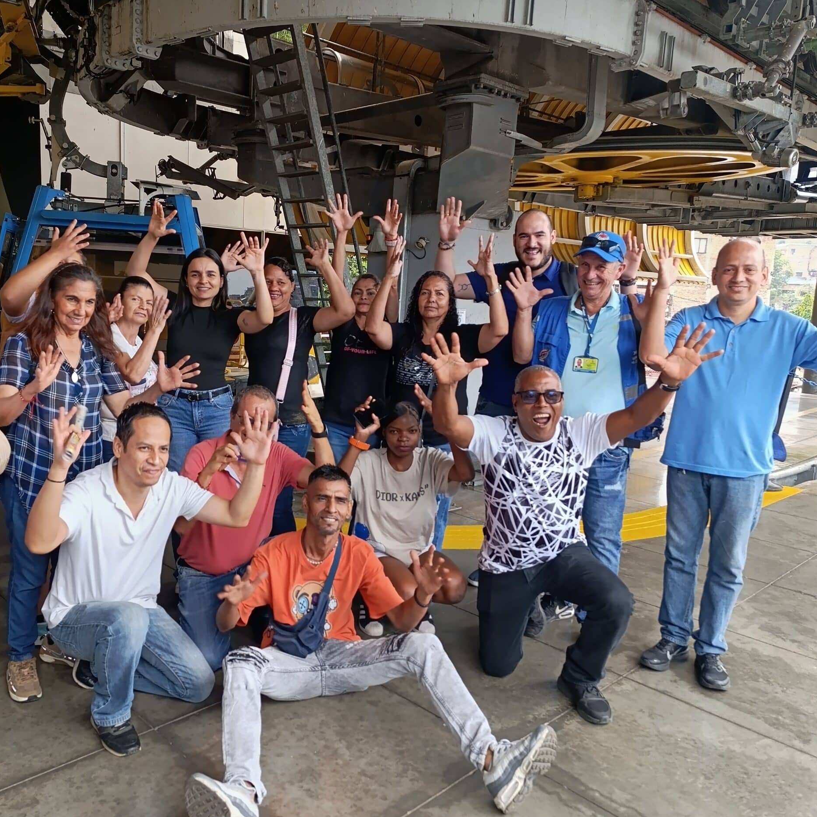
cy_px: 415
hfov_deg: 56.6
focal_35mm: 28
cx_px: 308
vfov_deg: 57.3
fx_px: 748
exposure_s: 1/120
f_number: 1.65
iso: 100
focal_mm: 6.14
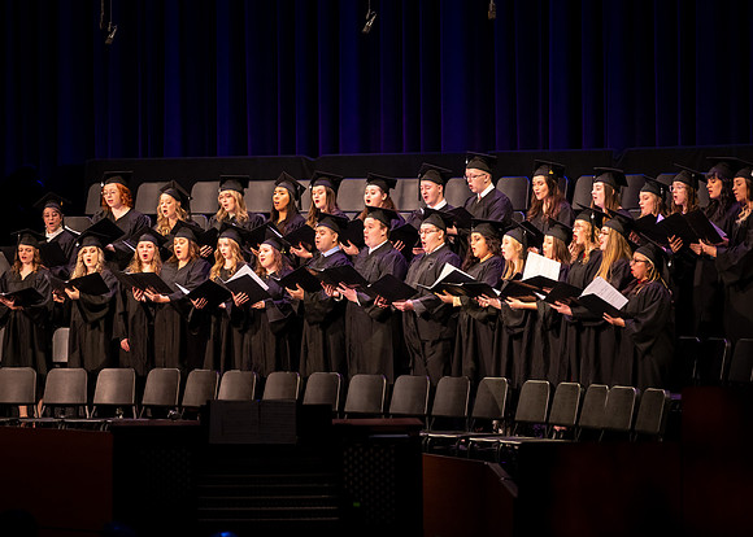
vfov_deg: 6.8
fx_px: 4553
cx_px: 355
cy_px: 268
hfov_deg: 9.5
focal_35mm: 213
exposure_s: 1/320
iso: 2000
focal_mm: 200
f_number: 2.8
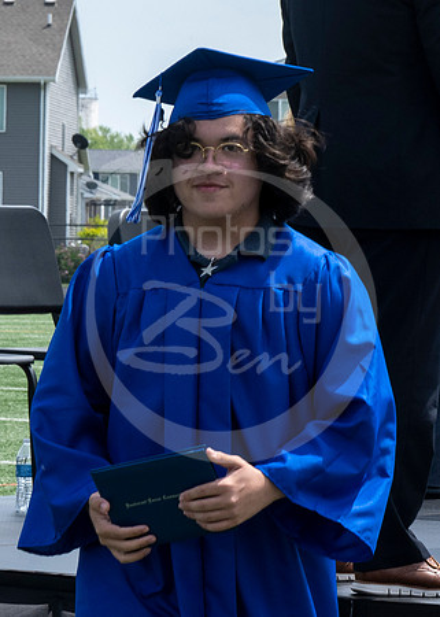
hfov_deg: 5.8
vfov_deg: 8.1
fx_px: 4338
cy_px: 219
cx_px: 2
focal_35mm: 248
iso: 200
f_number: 13
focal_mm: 70
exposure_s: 1/250
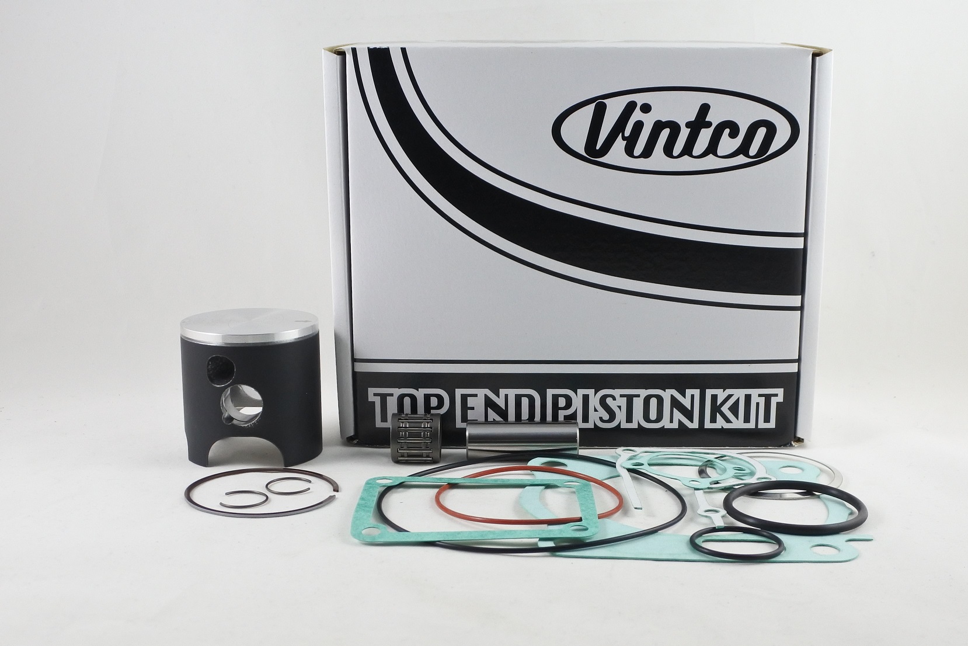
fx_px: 834
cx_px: 484
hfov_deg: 60.3
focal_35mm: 31
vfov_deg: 42.3
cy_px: 323
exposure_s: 1/125
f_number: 3.8
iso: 450
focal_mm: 11.8
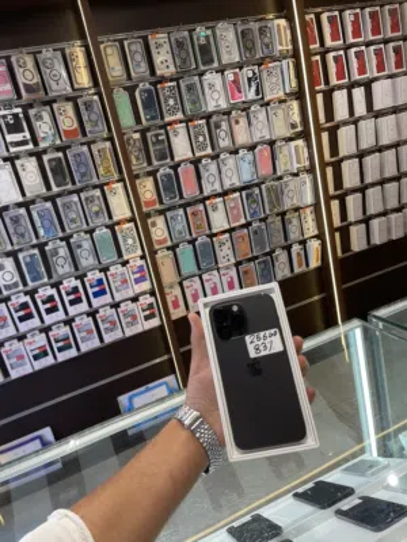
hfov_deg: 54.9
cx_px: 204
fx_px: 392
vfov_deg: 69.4
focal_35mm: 25
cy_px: 271
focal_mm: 5.1
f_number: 1.6
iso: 32
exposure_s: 1/270
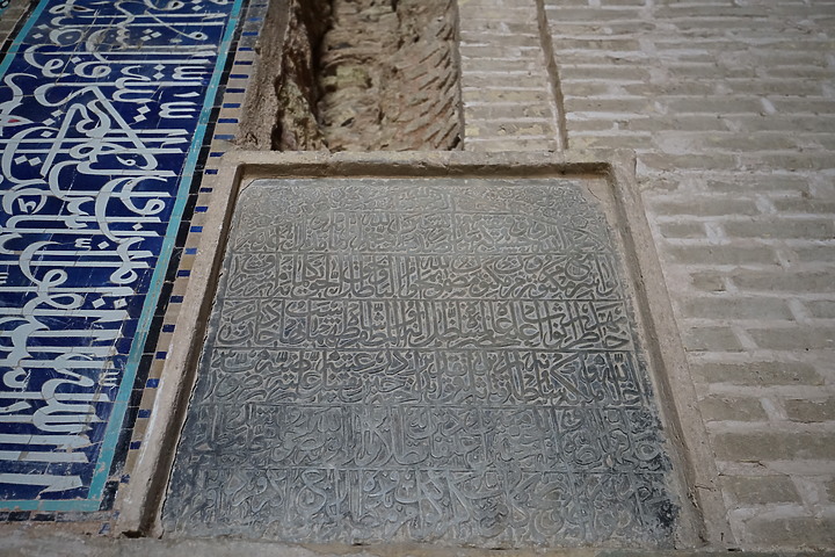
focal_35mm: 35
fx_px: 812
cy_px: 278
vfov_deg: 37.9
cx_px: 418
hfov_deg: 54.4
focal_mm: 35
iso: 4000
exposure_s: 1/160
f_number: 4
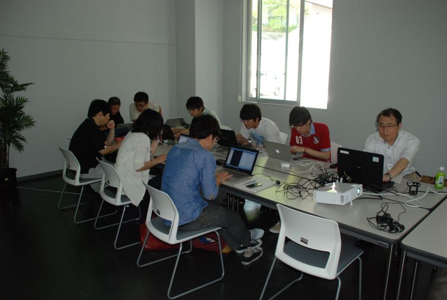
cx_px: 224
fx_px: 336
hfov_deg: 67.3
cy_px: 150
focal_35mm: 27
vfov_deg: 48.1
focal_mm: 18
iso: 1000
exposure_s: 1/60
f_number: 5
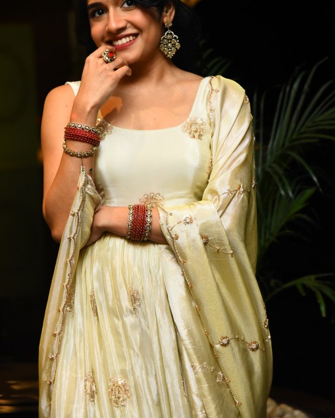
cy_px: 171
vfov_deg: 16.1
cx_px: 167
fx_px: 1474
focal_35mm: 119
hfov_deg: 13.0
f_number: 4.5
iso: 3200
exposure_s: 1/125
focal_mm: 105
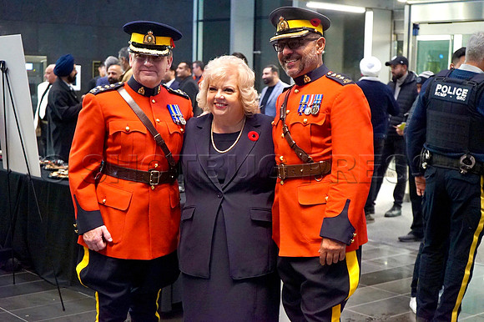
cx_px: 242
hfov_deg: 34.5
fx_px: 779
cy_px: 161
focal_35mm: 58
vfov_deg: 23.4
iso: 12800
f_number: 5
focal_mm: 58
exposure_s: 1/60
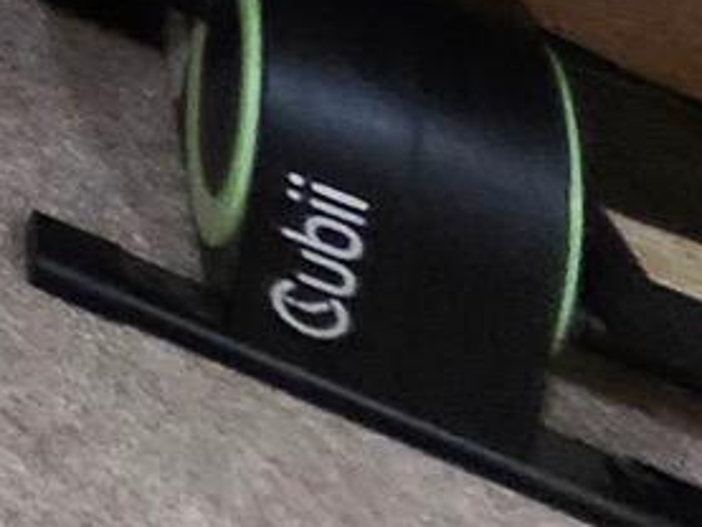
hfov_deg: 9.2
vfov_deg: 9.5
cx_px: -1827
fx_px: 1948
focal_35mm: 96
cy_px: -1290
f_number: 2.2
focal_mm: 1.74
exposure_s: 1/30
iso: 320
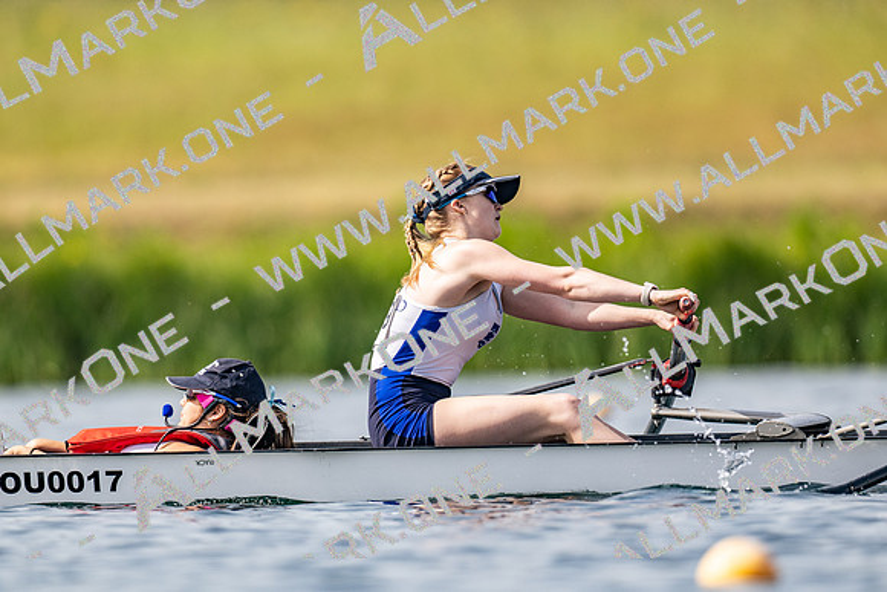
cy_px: 296
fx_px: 22191
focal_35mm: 900
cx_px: 444
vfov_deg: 1.5
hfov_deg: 2.3
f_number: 4
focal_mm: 600
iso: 180
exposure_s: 1/2500
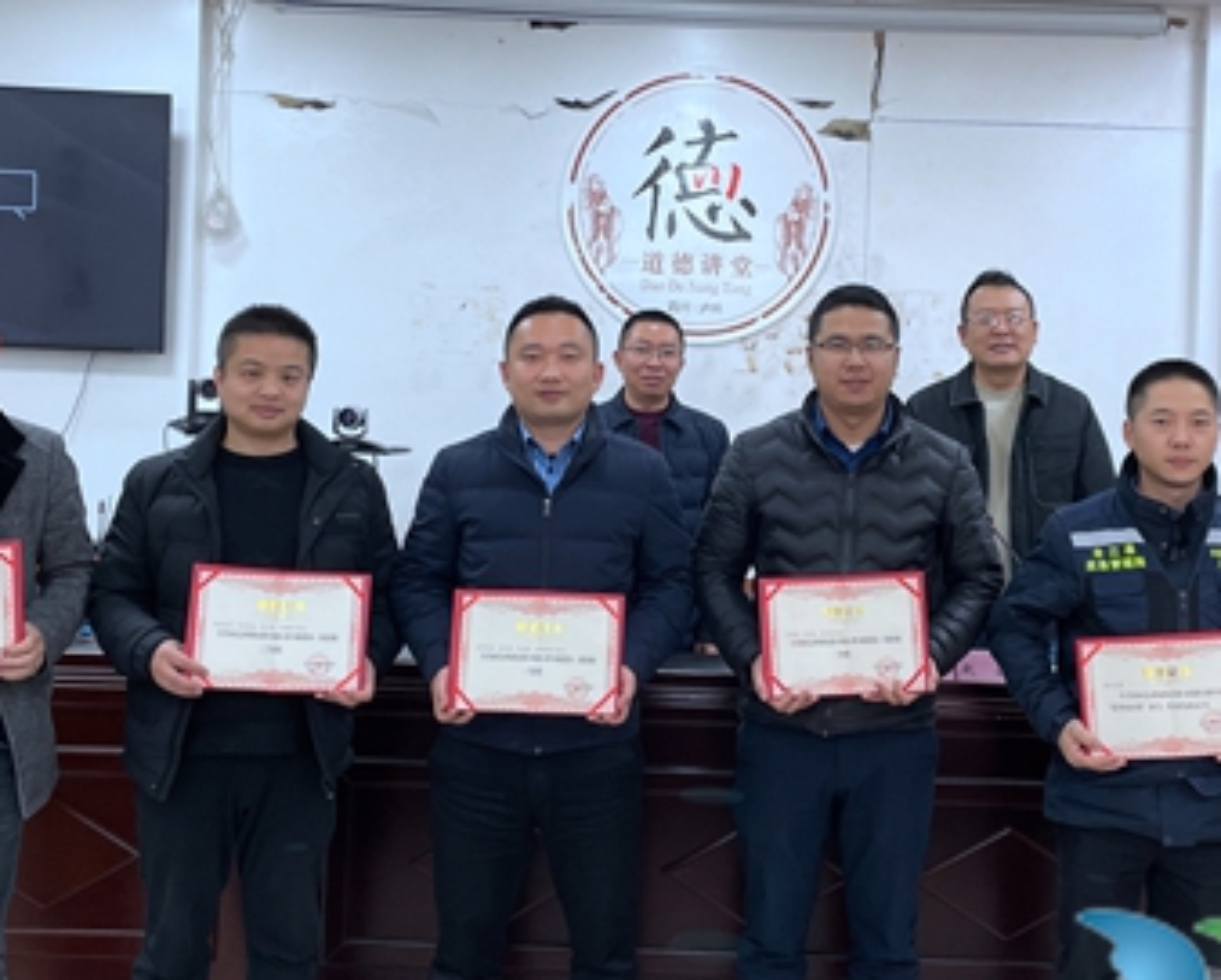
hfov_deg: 38.7
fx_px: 1736
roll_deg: -1.6
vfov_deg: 31.4
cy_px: 383
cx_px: 697
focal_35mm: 48
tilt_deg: +1.1
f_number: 1.6
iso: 125
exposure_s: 1/100
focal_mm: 4.2
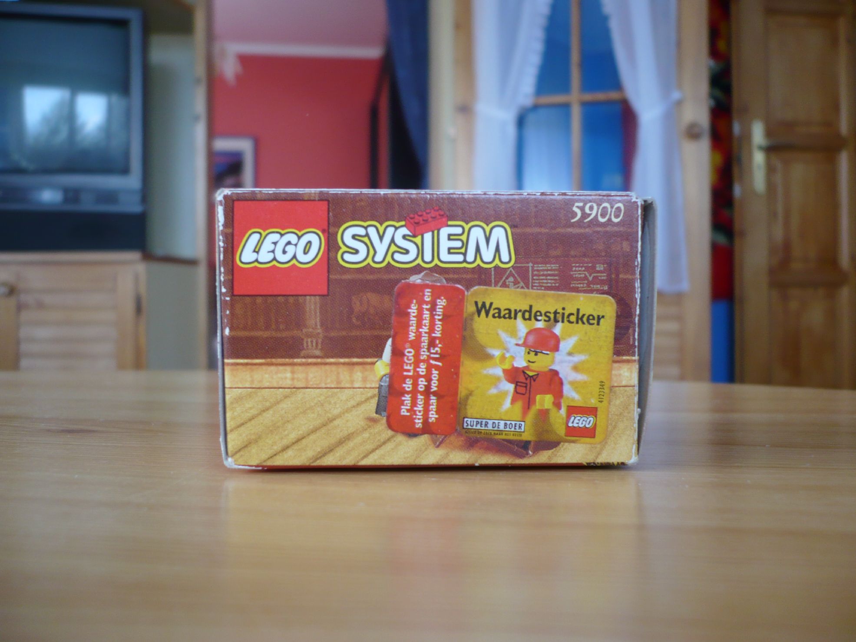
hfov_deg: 52.6
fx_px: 865
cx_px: 428
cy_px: 321
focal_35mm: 35
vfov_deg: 40.7
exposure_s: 1/30
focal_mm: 5.8
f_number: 2.8
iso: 100
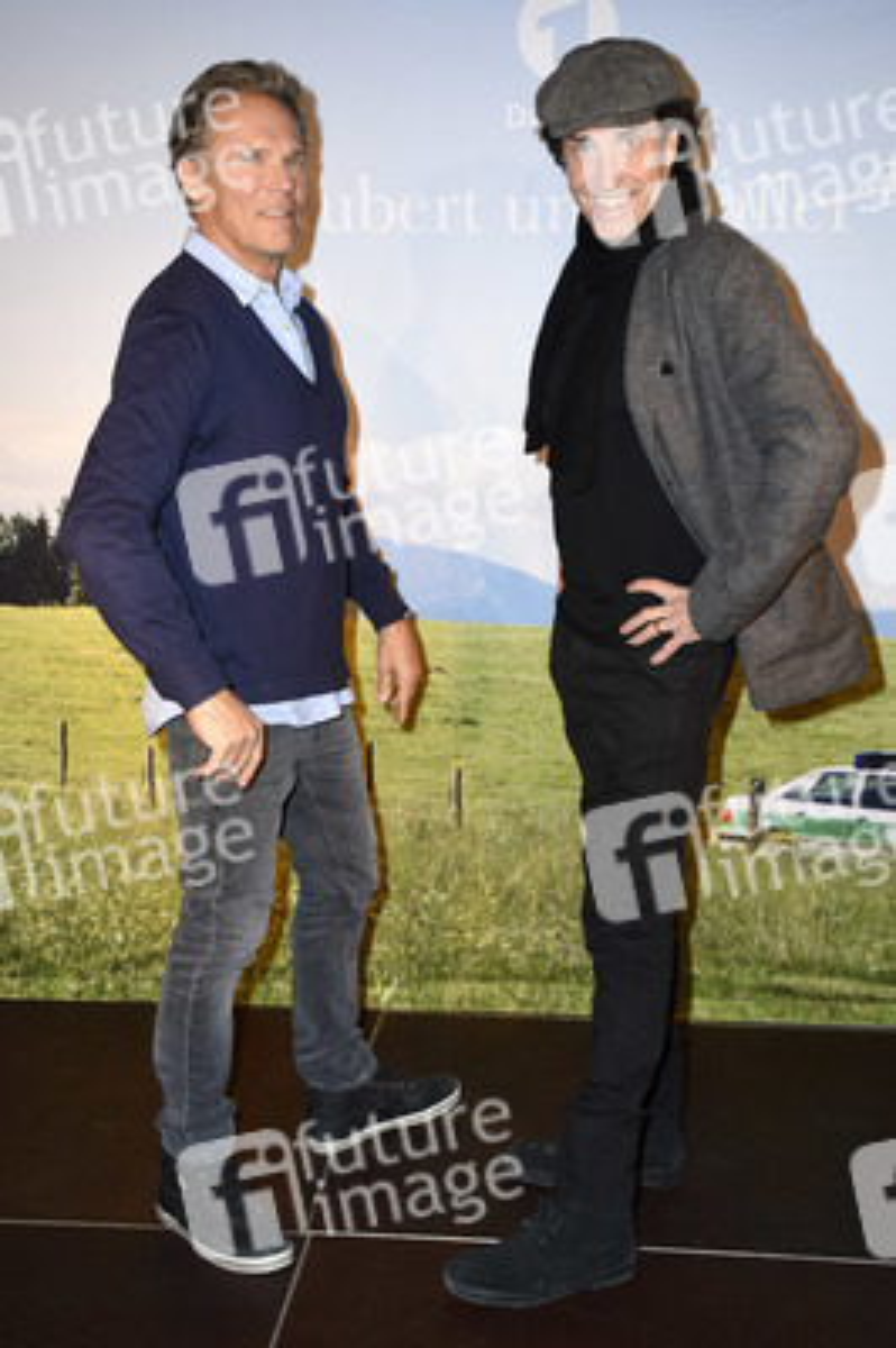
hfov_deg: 29.8
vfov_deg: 43.6
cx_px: 448
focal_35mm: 45
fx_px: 1683
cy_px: 674
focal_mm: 30
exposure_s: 1/160
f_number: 5.6
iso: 640
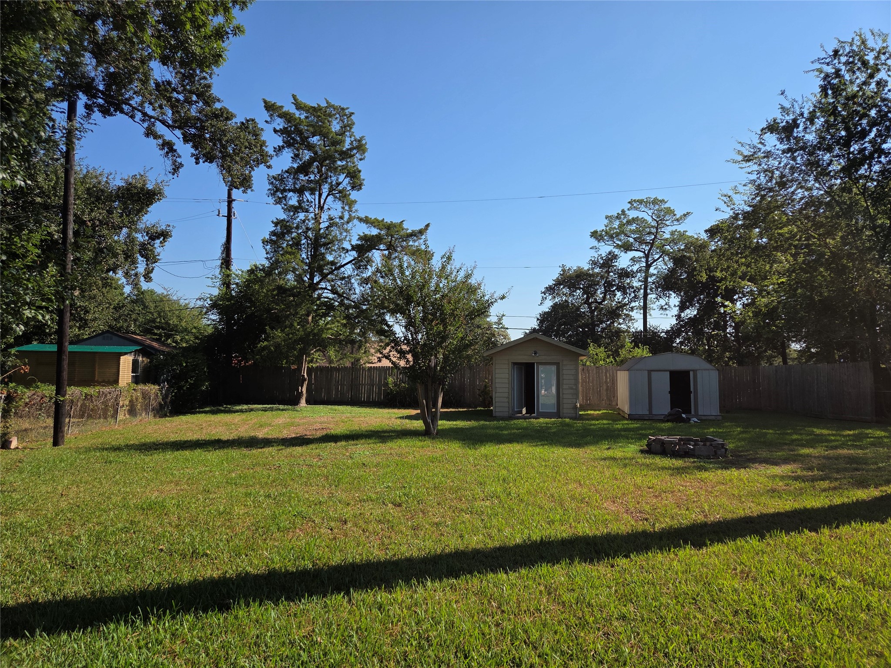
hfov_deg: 73.9
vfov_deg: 58.9
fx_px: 592
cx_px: 446
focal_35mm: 23
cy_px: 334
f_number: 1.8
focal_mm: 5.4
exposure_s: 1/4885
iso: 80
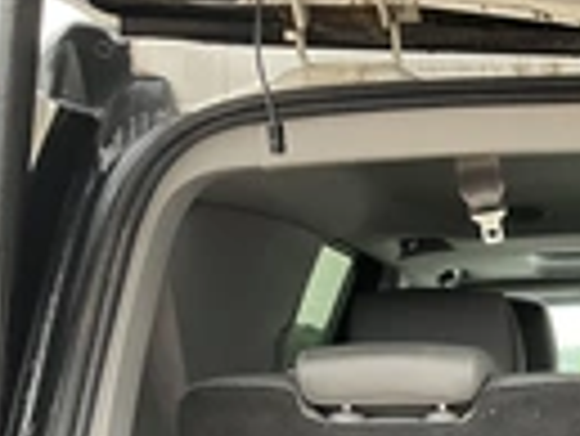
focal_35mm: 90
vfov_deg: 15.2
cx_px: 733
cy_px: 661
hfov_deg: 20.1
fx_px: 1509
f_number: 1.8
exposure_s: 1/97
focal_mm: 3
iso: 64
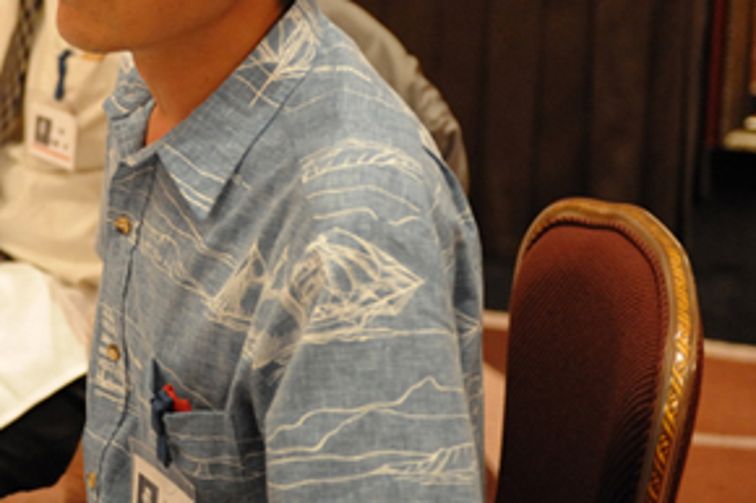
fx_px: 2225
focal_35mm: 106
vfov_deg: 12.8
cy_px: 5
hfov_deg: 18.9
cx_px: 68
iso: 4000
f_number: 2.8
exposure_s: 1/125
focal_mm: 48
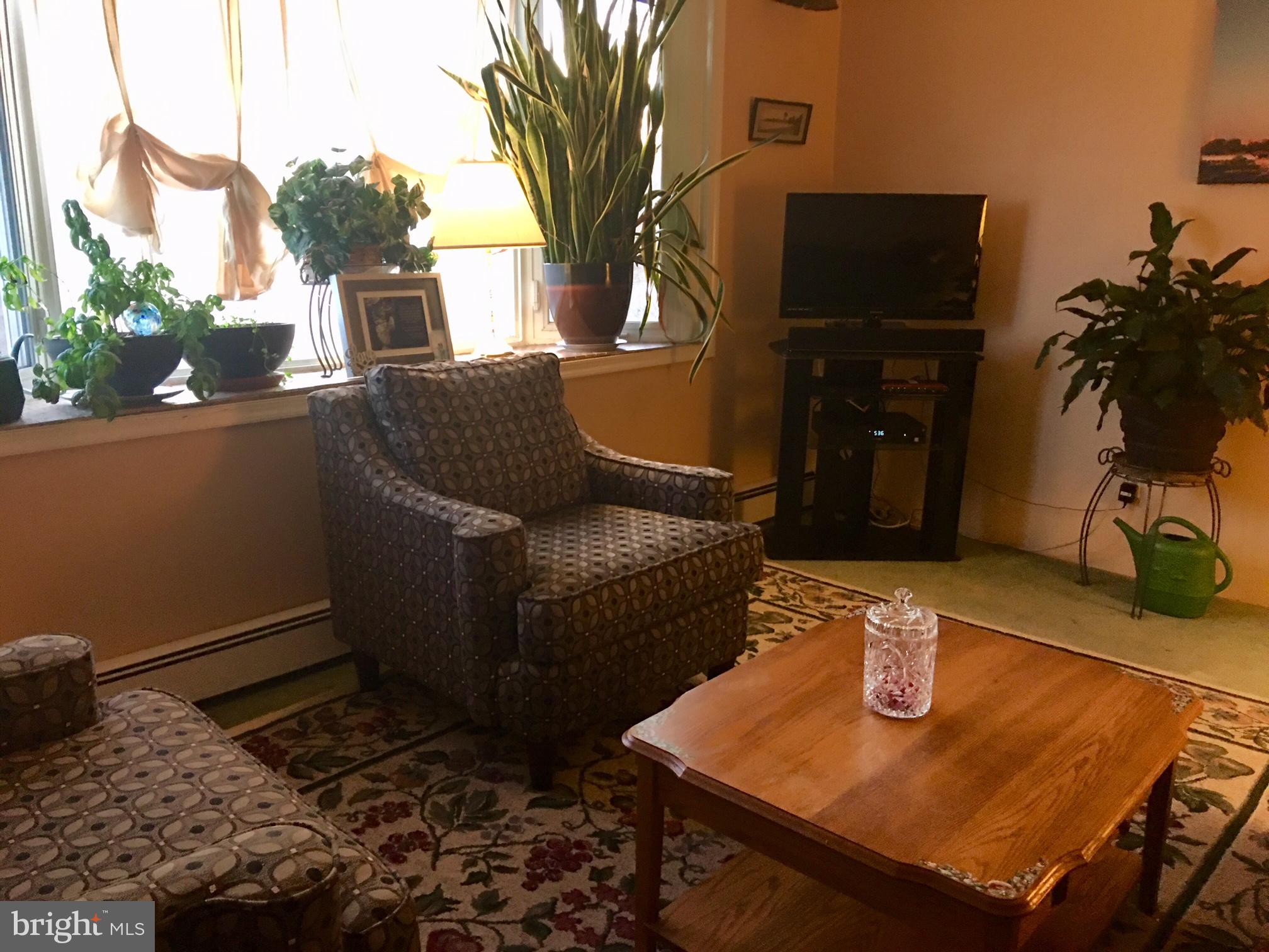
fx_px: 1063
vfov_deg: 48.2
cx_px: 634
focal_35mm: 29
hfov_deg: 61.7
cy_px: 476
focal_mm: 4.15
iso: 100
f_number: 2.2
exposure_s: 1/15
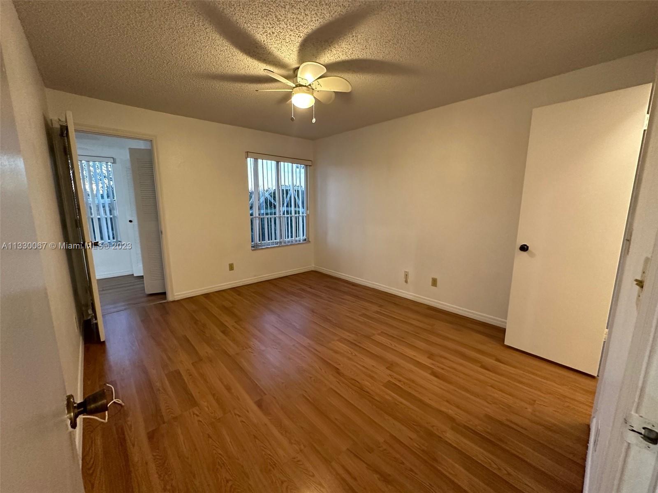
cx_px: 329
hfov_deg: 102.1
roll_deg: -0.2
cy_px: 246
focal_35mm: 14
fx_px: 266
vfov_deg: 85.7
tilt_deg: -9.8
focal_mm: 2.22
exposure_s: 1/60
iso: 500
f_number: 2.2
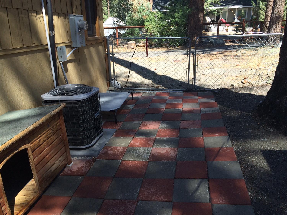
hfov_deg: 60.0
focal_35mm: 30
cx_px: 144
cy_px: 108
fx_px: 249
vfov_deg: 46.8
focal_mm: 4.12
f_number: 2.2
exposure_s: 1/507
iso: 32
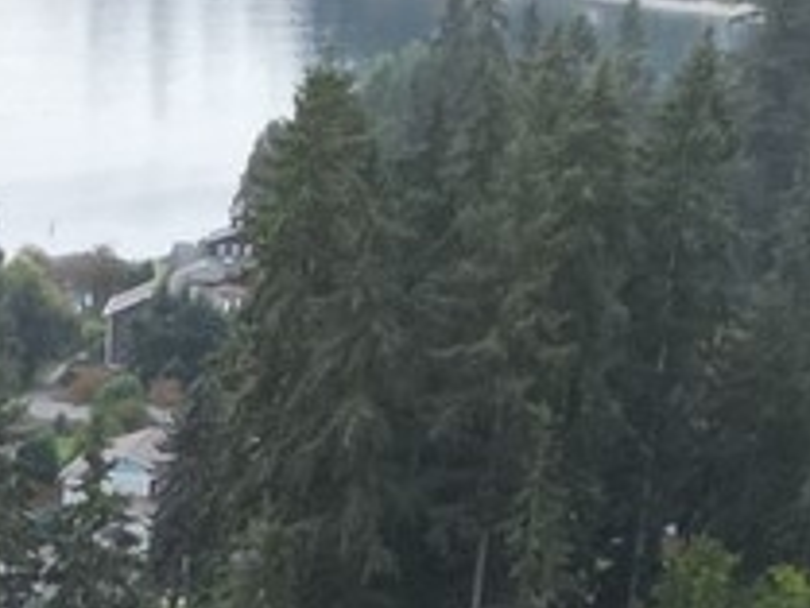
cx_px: -298
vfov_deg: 7.2
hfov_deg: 10.5
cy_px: 1824
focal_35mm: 184
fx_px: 4308
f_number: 1.7
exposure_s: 1/725
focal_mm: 6.72
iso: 200
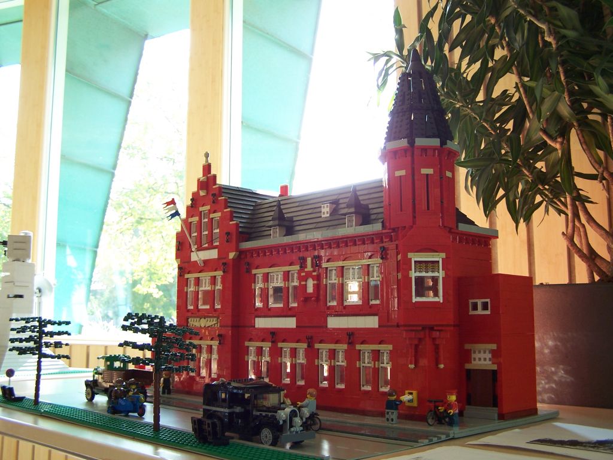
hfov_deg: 49.0
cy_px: 230
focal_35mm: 38
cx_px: 306
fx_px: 673
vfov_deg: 37.7
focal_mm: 6.3
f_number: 2.8
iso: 80
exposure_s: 1/60
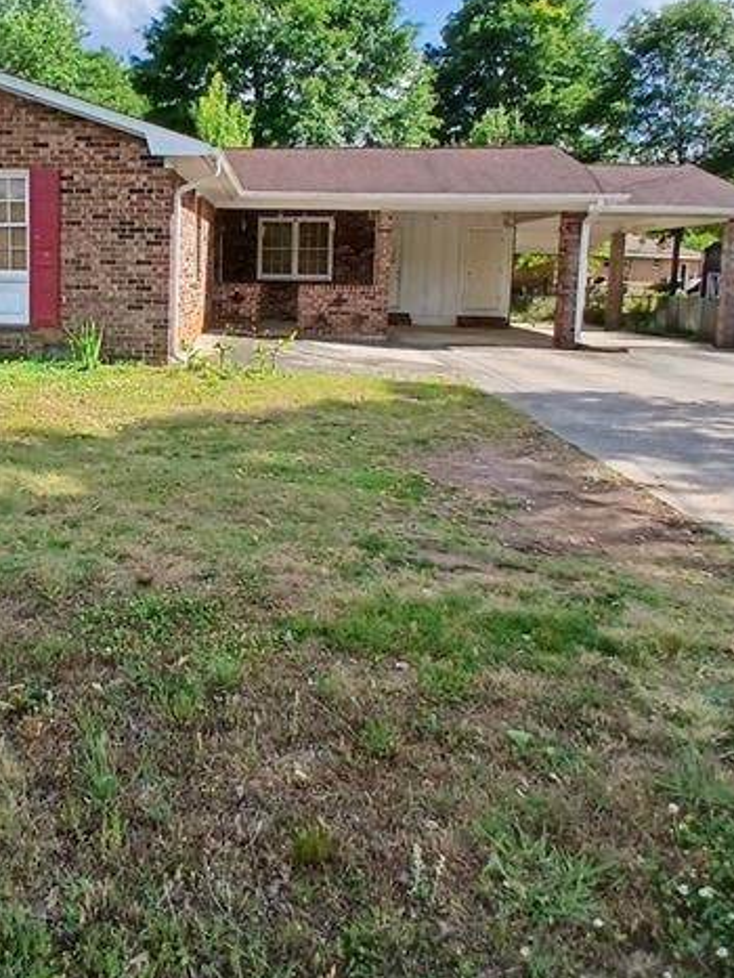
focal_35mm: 28
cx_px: 182
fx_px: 791
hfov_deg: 47.9
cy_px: 361
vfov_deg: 62.5
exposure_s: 1/769
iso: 50
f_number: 2.2
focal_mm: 1.4
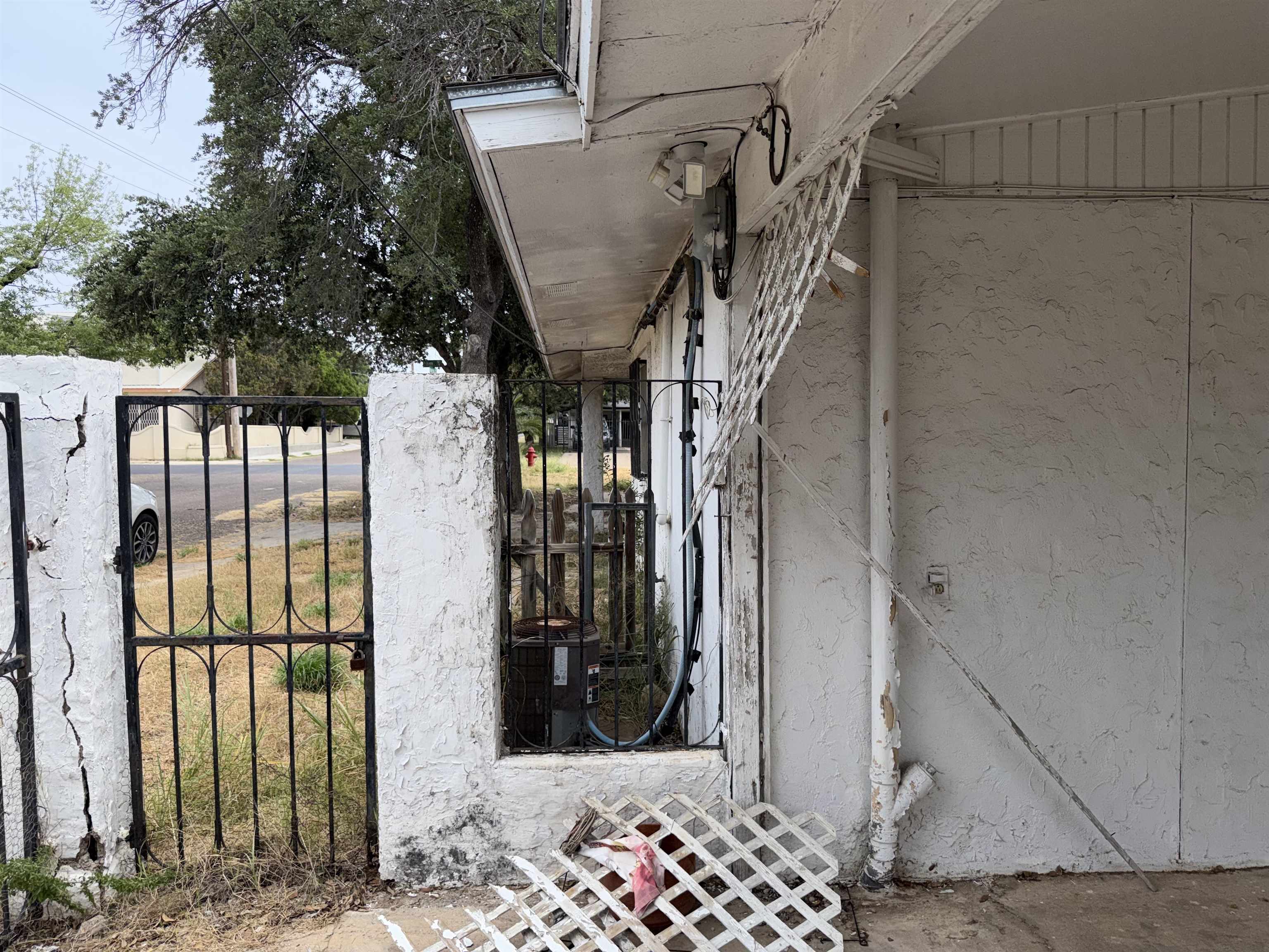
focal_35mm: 24
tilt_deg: -4.2
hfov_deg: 71.6
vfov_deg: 56.8
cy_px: 476
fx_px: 880
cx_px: 634
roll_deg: +0.8
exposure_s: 1/2445
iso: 64
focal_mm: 6.76
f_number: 1.78
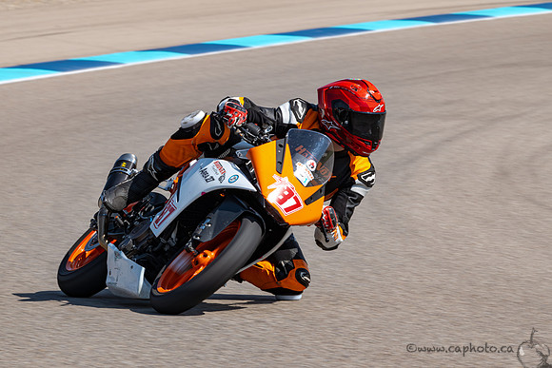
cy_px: 233
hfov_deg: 5.4
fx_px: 5847
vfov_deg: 3.6
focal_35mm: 381
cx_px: 280
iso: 140
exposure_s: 1/200
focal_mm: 300
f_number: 16
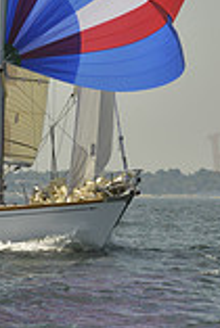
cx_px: 100
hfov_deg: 3.8
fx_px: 3302
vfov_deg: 5.6
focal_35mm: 361
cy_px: -169
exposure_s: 1/1250
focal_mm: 98
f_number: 9
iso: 200
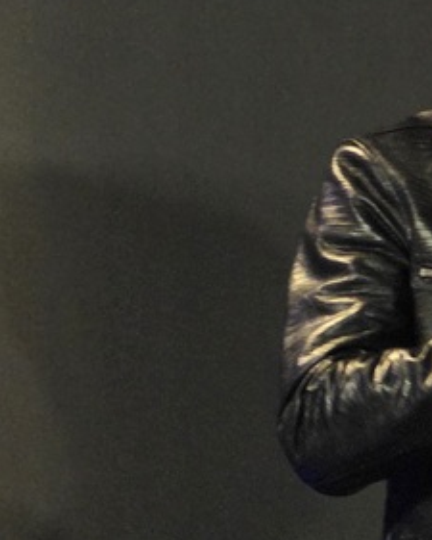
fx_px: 5734
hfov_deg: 4.3
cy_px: 135
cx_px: 125
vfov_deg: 5.4
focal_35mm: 359
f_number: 3.4
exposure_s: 1/30
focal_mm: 18.6
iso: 2000
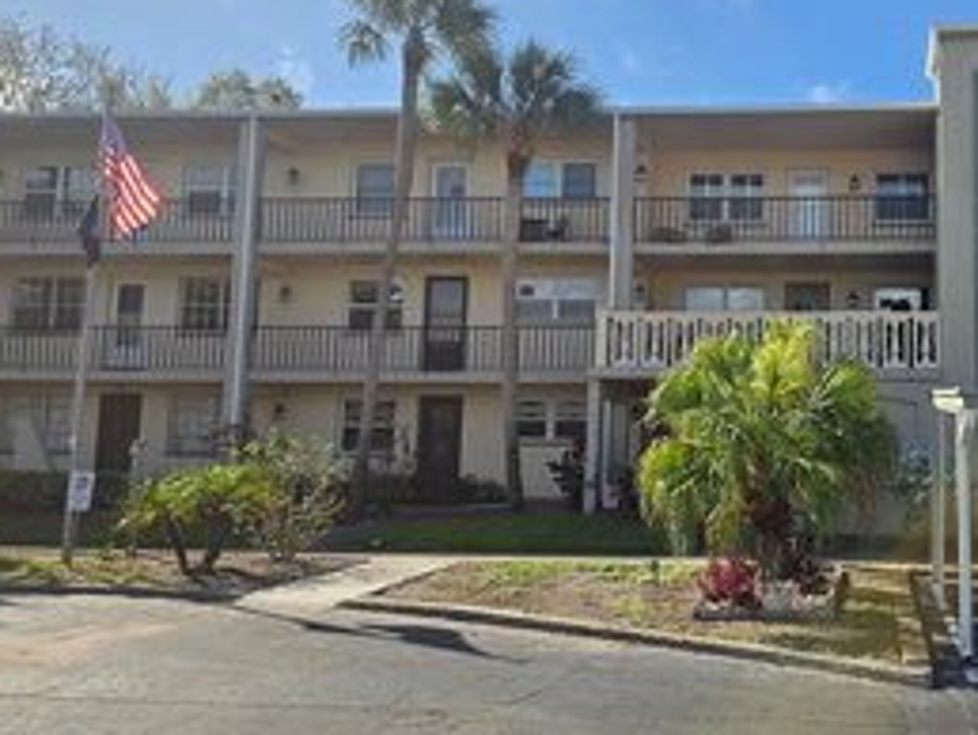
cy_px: 318
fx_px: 1075
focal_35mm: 38
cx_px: 775
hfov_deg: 46.5
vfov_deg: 37.7
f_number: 1.7
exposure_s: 1/1228
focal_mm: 6.3
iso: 12
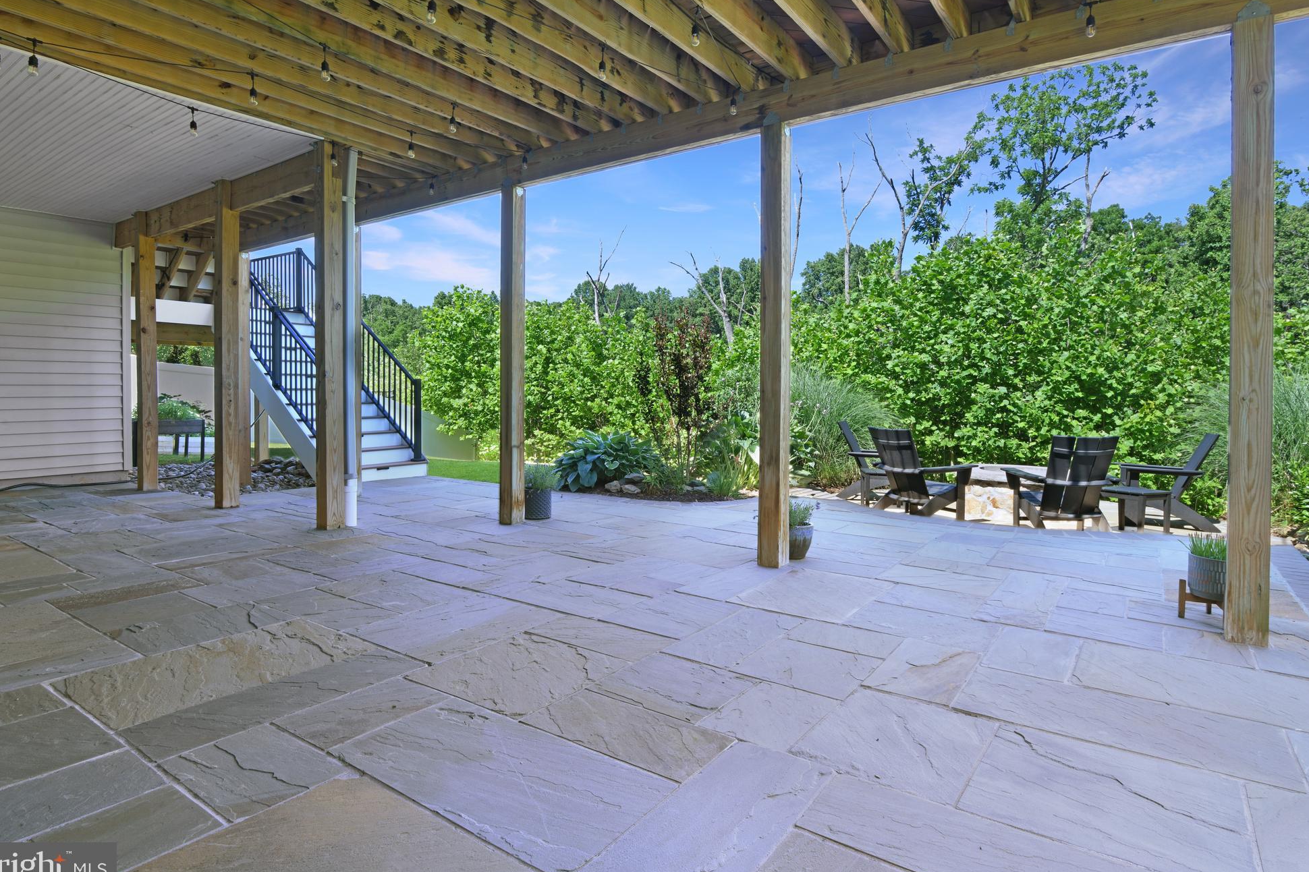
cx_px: 658
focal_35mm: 19
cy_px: 431
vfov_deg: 64.5
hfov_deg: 86.9
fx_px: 691
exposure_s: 1/3
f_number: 16
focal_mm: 18
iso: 100
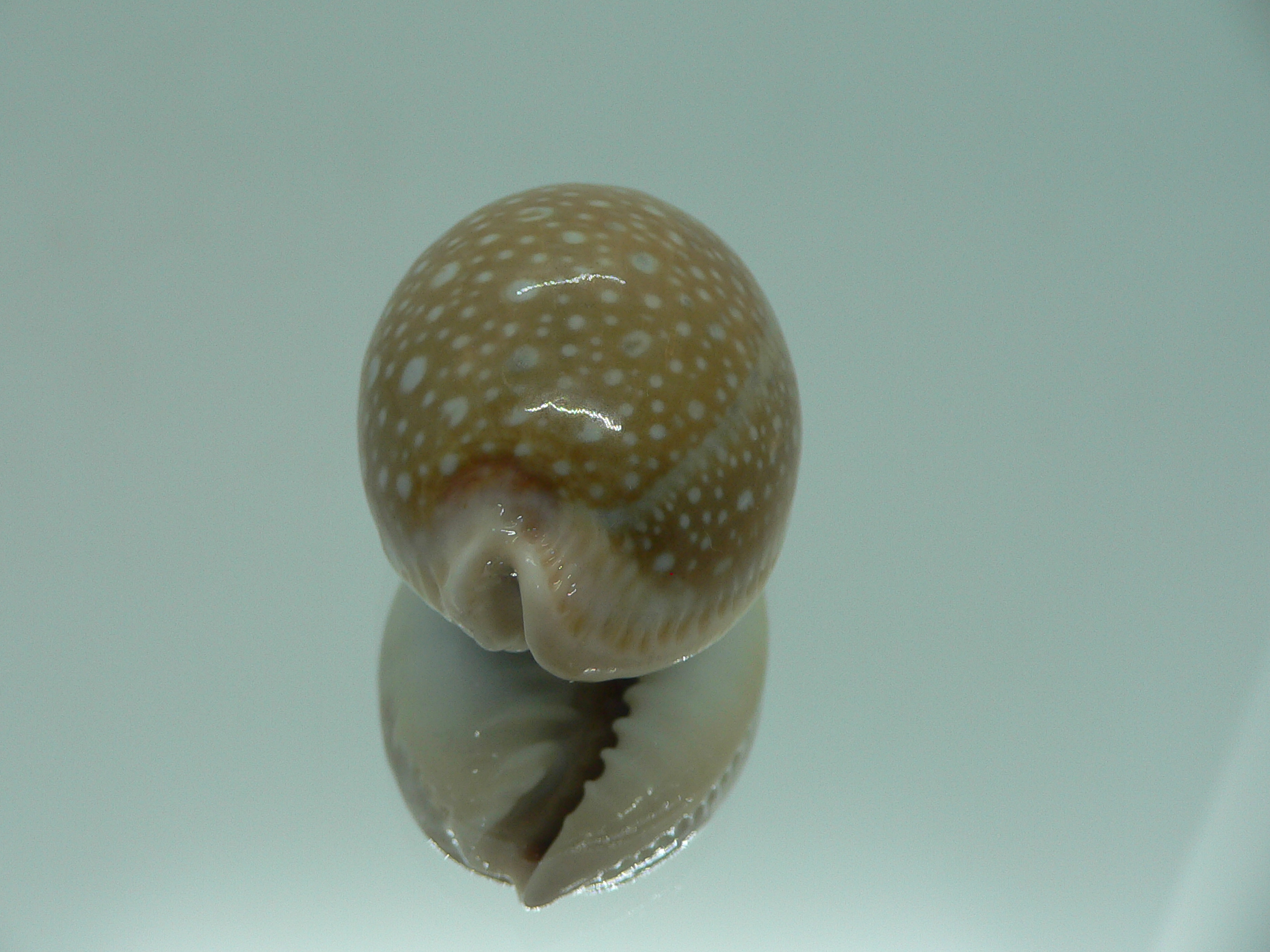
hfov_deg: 48.9
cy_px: 472
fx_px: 1394
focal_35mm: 38
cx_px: 594
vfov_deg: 37.7
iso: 80
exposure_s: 1/60
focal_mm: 4.6
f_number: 2.8
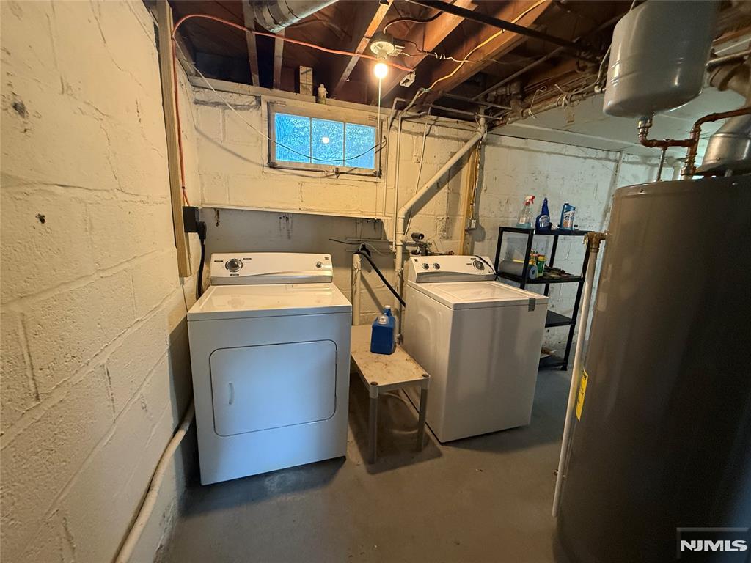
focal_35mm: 14
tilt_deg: -11.9
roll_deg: -1.7
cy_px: 282
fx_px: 304
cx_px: 376
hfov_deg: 102.1
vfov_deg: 85.7
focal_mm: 2.22
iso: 500
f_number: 2.2
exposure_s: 1/60
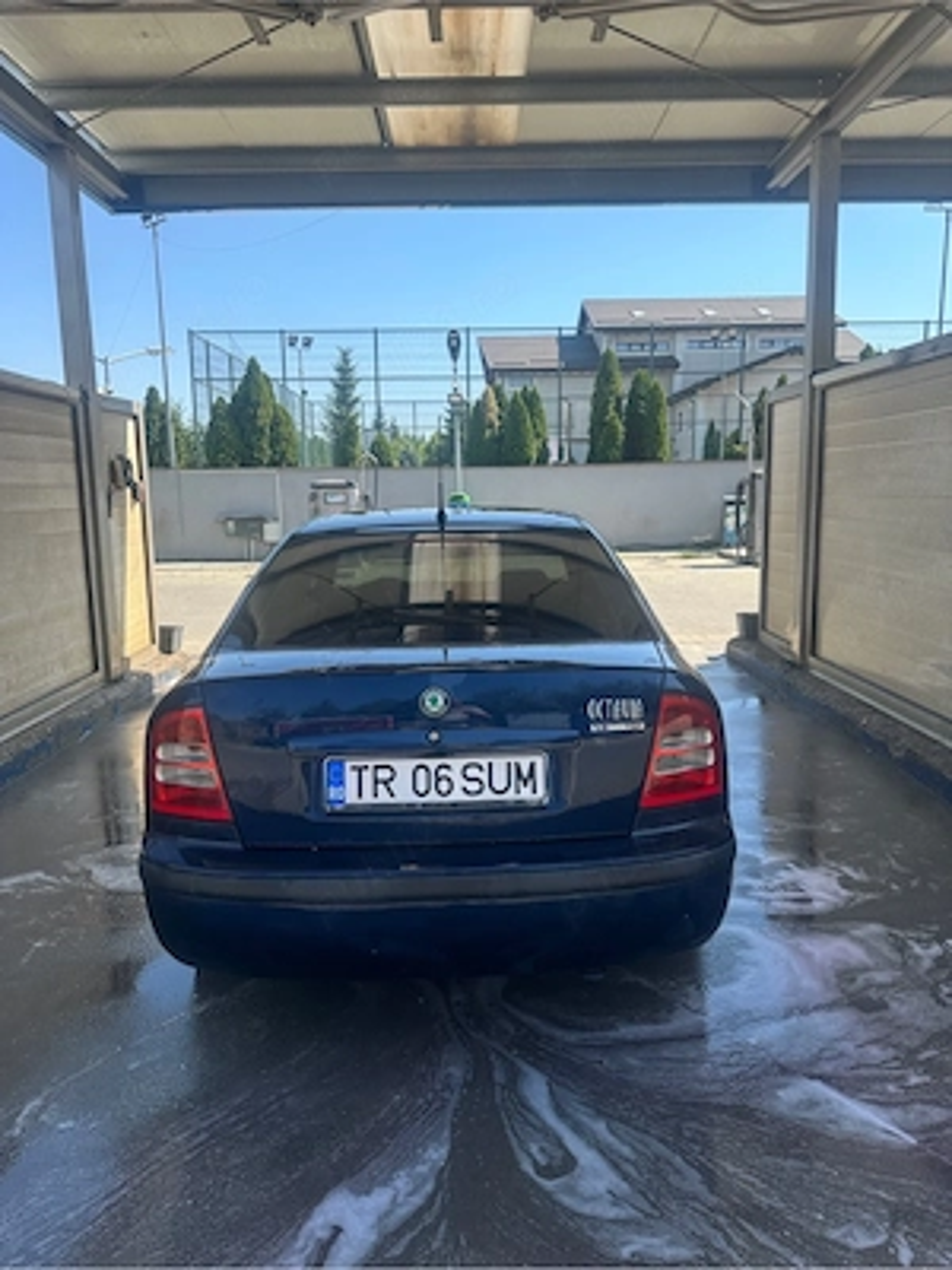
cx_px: 476
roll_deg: +1.0
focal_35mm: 24
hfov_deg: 56.8
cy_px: 635
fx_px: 880
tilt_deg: -7.9
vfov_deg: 71.6
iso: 80
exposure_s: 1/1562
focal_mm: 6.86
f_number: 1.78
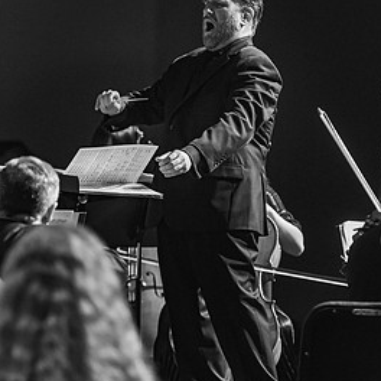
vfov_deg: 5.8
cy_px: 102
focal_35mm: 304
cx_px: 189
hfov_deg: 5.8
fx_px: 3786
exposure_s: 1/250
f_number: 4
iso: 5000
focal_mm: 210
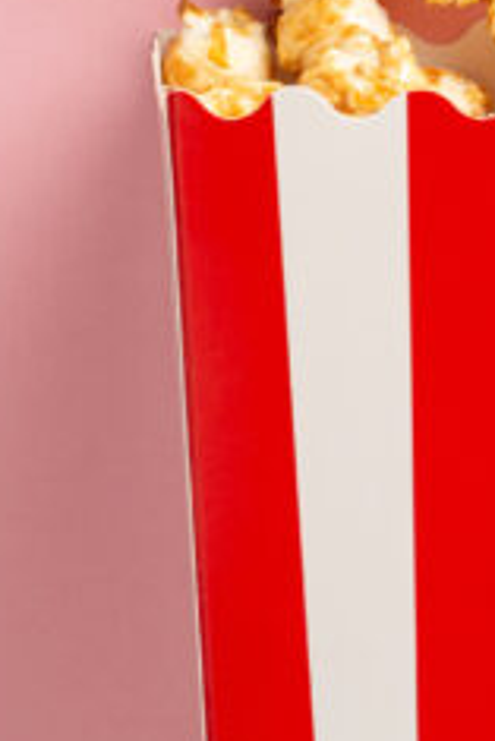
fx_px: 4489
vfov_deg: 9.3
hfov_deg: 6.3
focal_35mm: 218
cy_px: -224
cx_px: 479
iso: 100
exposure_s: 1/125
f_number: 8
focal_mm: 50
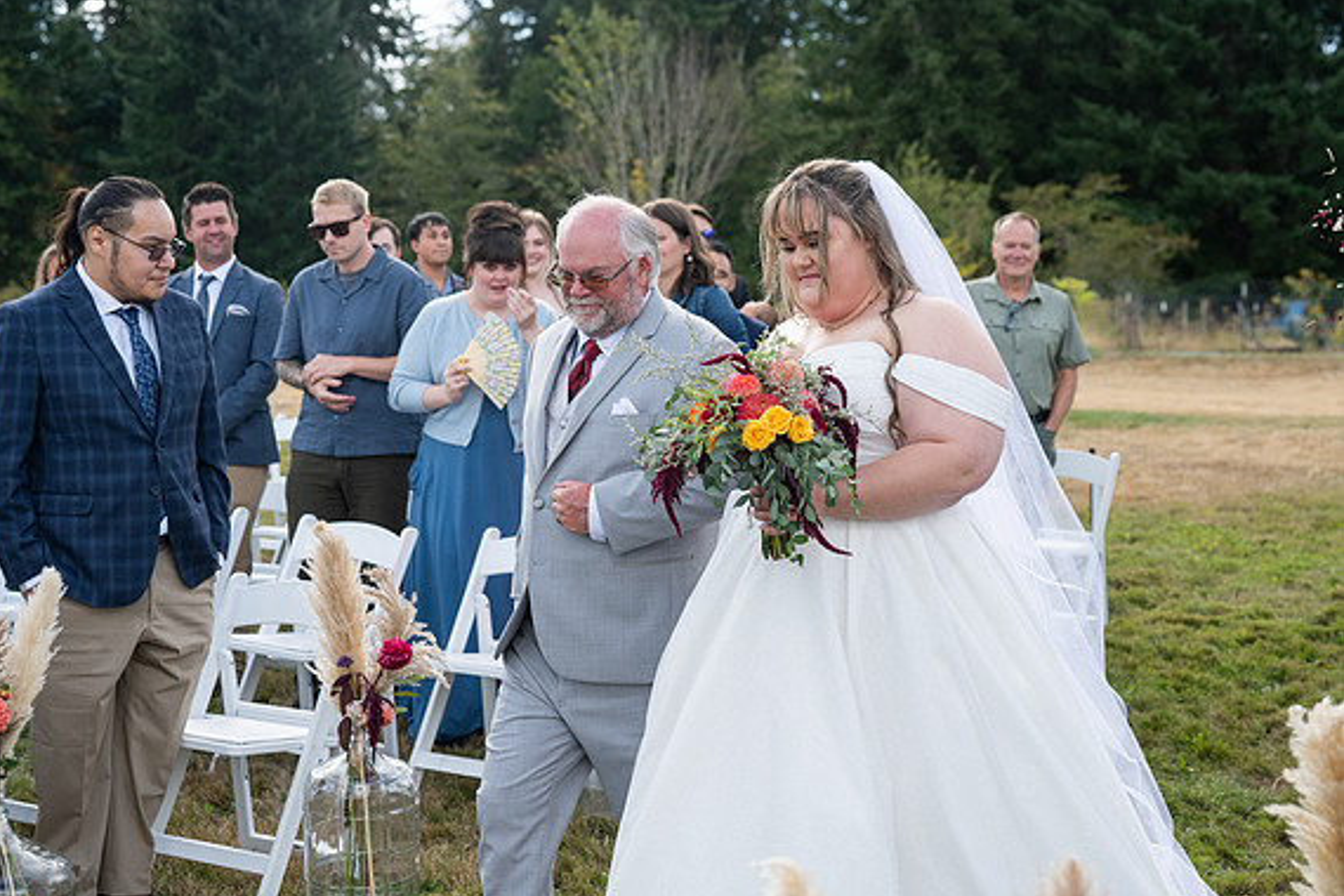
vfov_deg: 22.6
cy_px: 449
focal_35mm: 60
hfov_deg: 33.4
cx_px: 663
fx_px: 2240
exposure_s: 1/1000
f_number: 4.5
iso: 400
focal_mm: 59
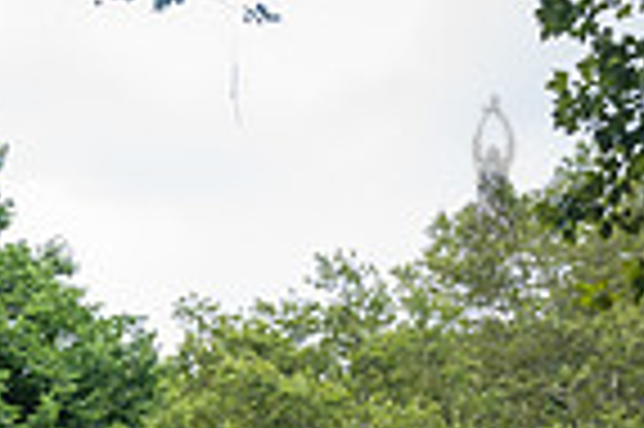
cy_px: 824
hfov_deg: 12.3
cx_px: -383
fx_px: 2805
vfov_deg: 8.3
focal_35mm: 157
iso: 1250
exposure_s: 1/640
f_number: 4.5
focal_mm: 38
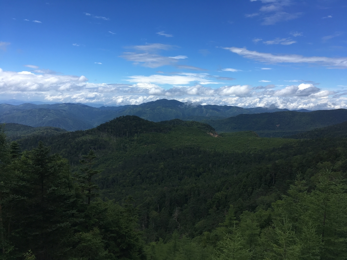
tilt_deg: -7.5
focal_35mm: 29
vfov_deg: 48.2
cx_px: 174
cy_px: 130
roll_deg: +0.1
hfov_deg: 61.7
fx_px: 291
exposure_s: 1/1508
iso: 25
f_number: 2.2
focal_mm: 4.15
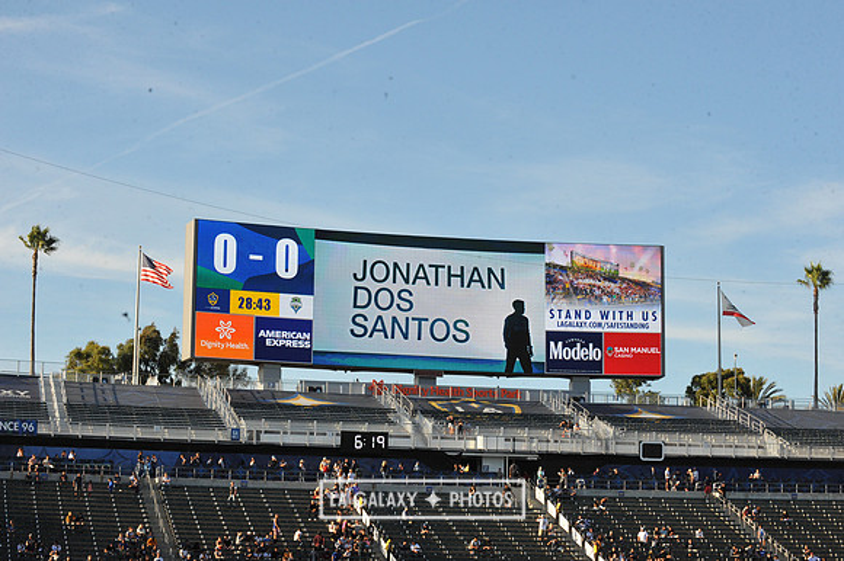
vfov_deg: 16.6
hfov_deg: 24.8
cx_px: 422
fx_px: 1921
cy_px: 280
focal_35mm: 82
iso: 1600
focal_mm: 82
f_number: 16
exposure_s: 1/1000
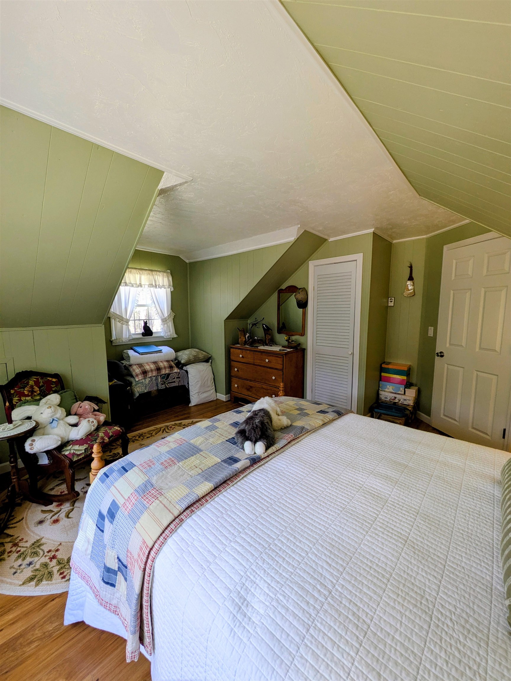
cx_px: 256
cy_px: 340
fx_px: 275
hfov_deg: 85.7
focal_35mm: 14
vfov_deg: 102.1
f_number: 2.2
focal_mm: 1.83
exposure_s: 1/60
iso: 67
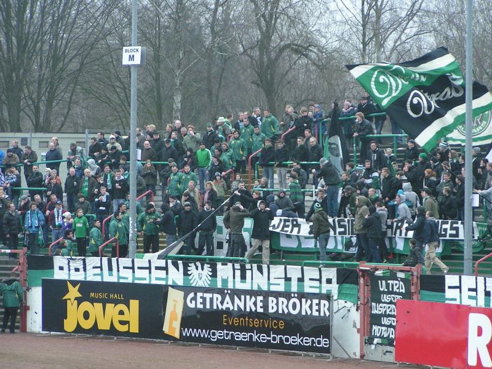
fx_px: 2558
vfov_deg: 8.2
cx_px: 246
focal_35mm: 180
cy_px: 184
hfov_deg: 11.0
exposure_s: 1/200
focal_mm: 27.5
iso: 160
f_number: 3.5
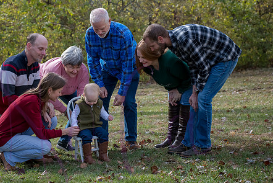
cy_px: 78
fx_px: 796
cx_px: 103
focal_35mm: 105
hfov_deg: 19.4
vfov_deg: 13.0
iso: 400
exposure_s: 1/800
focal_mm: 80
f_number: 5
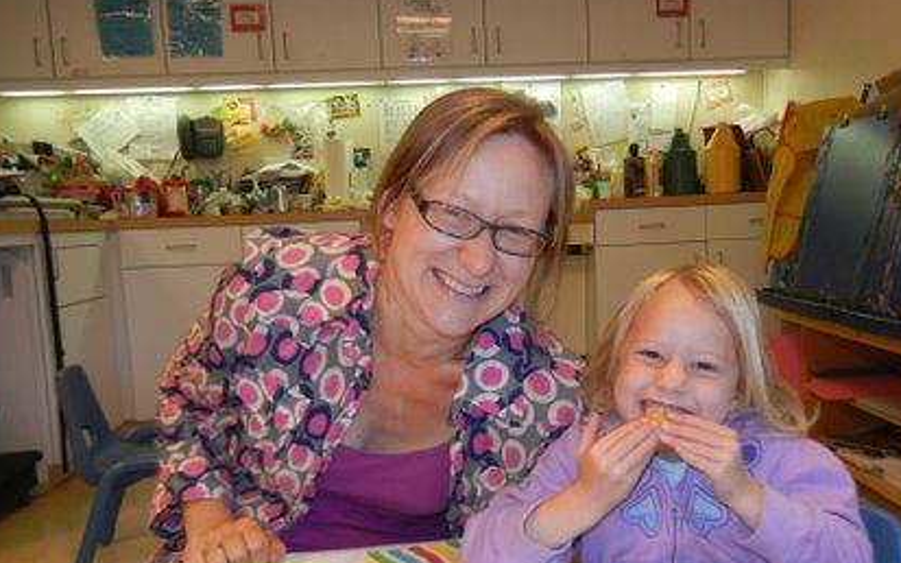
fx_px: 908
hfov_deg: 52.6
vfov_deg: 34.4
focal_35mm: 37
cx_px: 504
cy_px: 327
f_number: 3.5
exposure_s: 1/30
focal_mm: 5.4
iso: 167
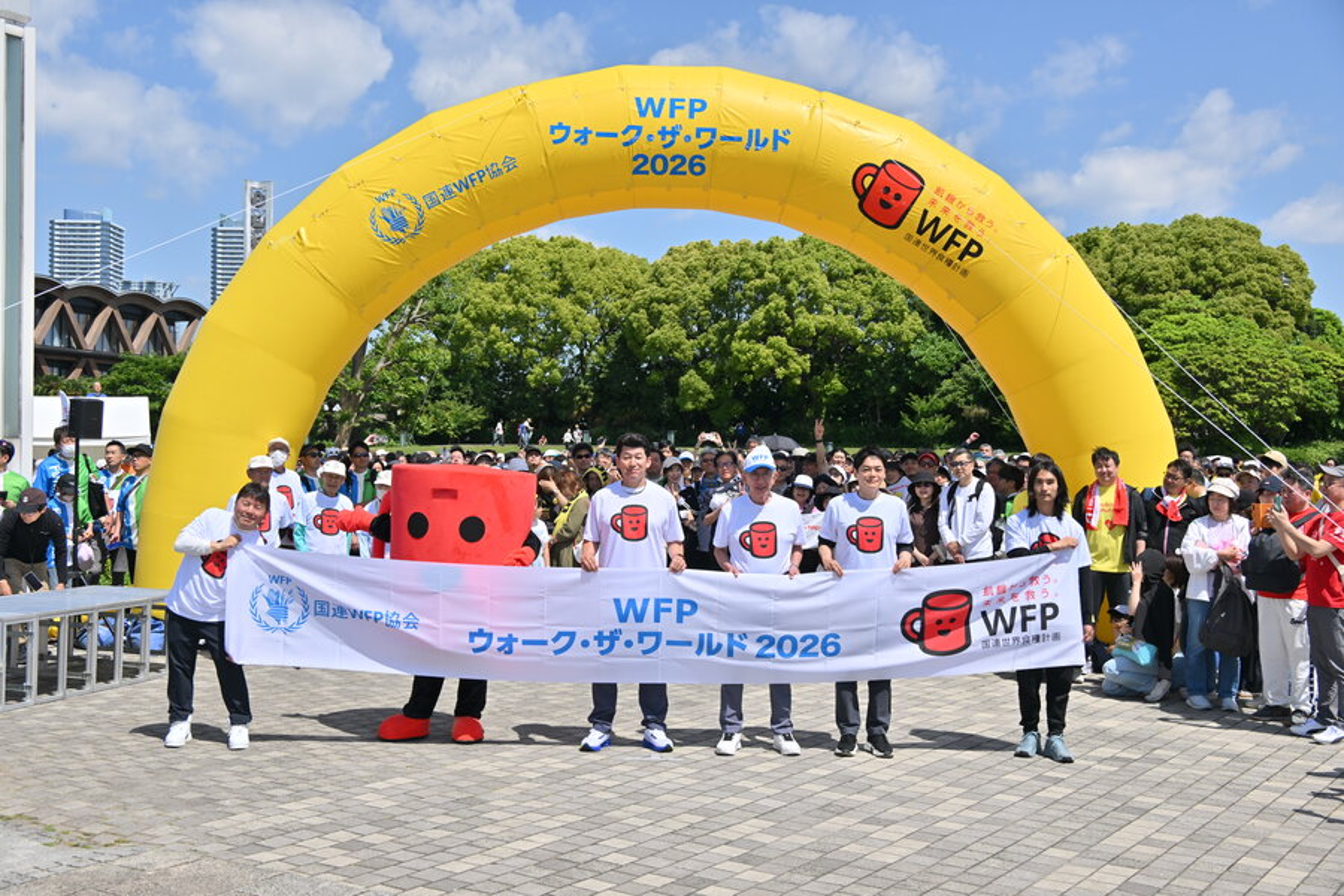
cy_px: 448
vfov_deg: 34.2
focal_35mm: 39
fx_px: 1456
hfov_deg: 49.6
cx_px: 672
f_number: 8
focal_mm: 39
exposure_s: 1/1000
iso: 140
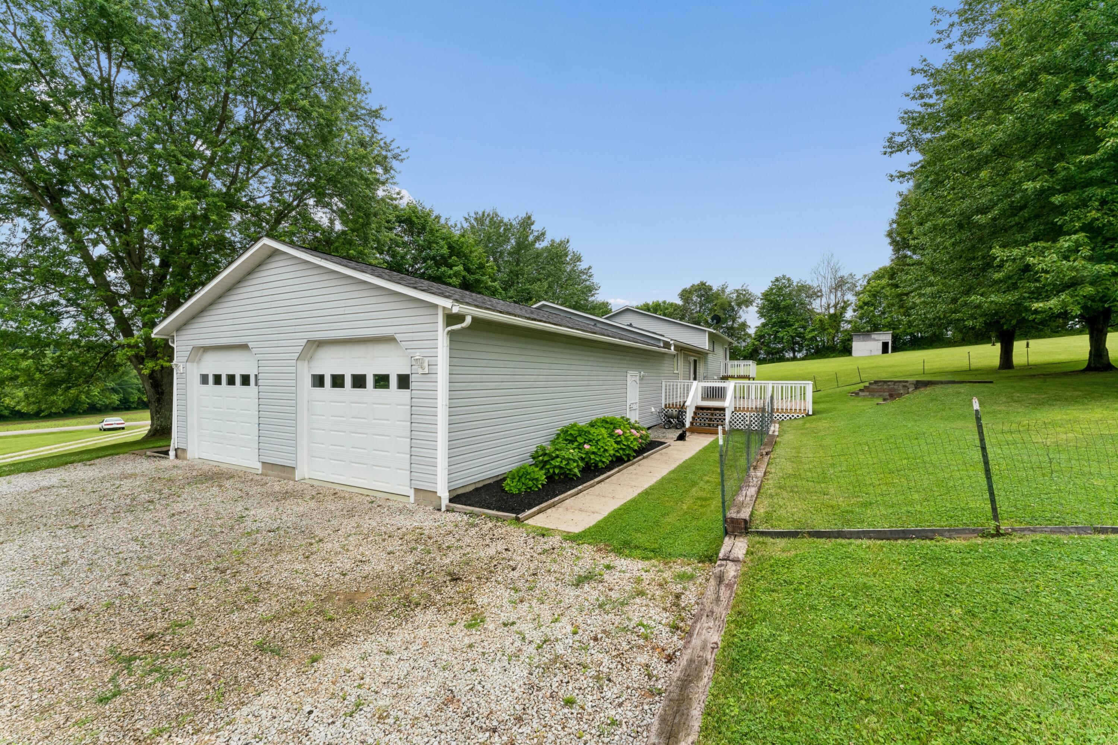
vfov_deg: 81.2
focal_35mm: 14
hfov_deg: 104.3
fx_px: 435
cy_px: 372
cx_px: 559
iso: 800
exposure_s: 1/40
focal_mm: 14
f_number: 22
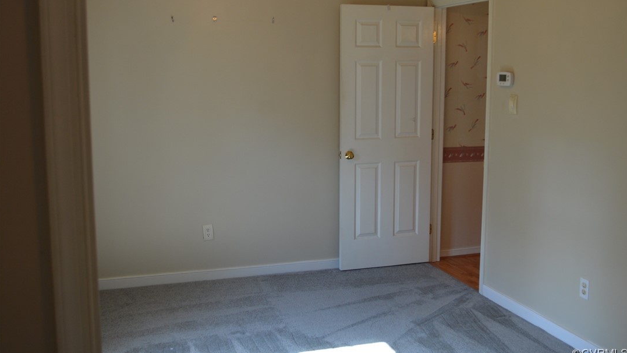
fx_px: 632
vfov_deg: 31.2
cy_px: 152
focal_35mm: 38
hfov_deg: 52.8
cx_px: 314
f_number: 5
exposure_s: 1/100
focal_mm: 24
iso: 400
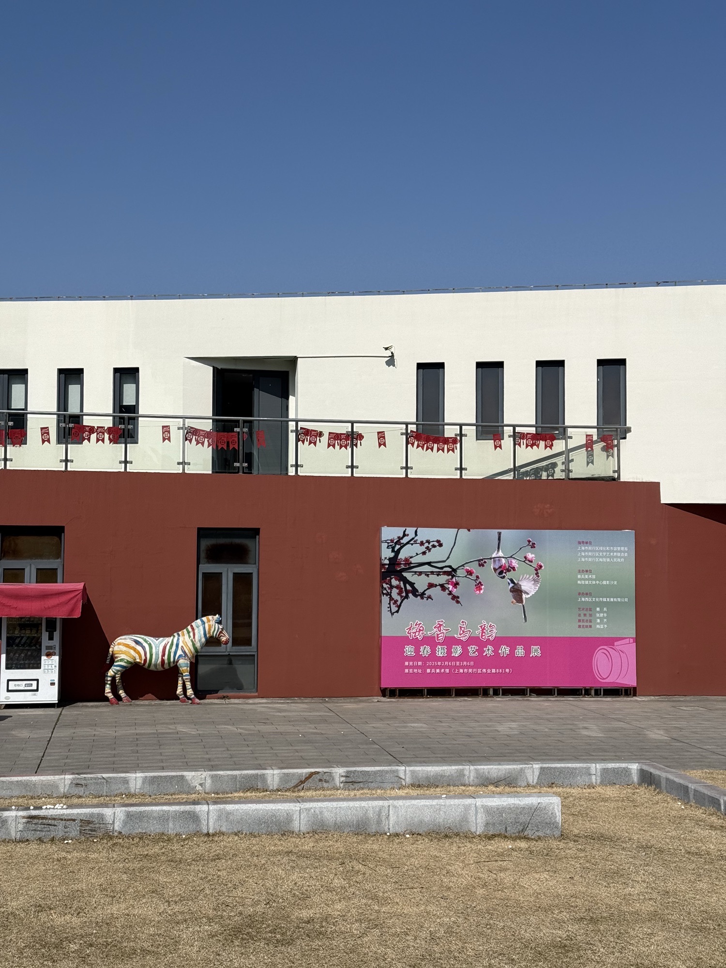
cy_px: 484
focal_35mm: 48
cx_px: 363
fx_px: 1342
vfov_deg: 39.7
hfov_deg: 30.3
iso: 64
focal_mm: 6.76
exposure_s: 1/11364
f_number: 1.78
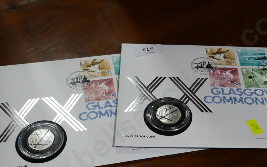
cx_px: 158
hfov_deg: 35.0
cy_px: 105
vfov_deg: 22.3
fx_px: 422
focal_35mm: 58
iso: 200
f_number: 5
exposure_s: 1/100
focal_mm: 20
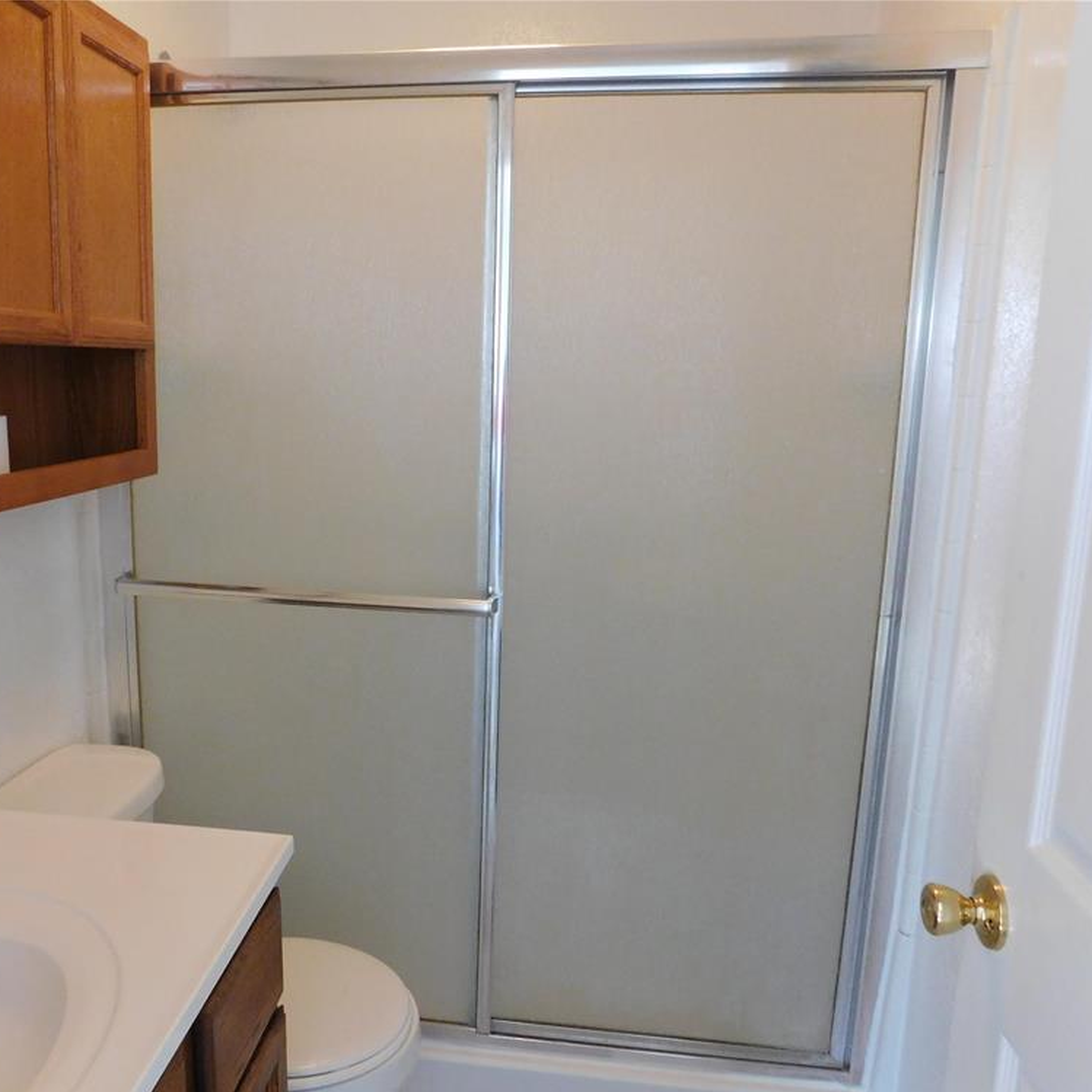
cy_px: 558
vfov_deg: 55.6
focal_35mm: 29
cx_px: 421
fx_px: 1035
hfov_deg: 55.1
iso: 400
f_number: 3
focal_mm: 4.1
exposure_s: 1/25
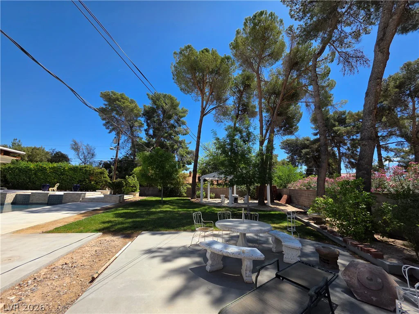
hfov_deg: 106.2
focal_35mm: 13
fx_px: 157
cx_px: 210
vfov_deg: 89.9
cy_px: 157
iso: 40
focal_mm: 2.2
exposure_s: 1/1834
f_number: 1.9
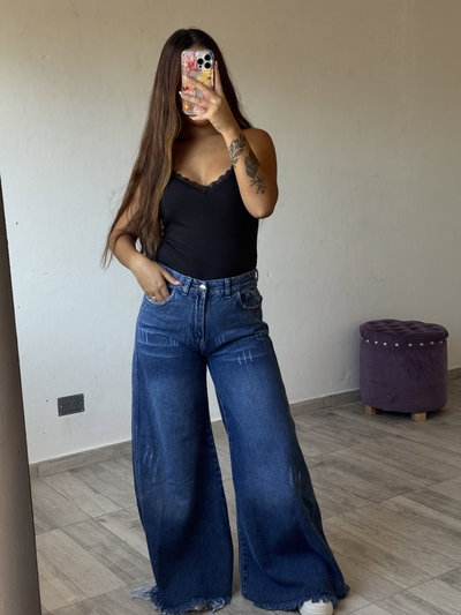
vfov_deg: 39.6
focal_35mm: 48
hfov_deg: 30.3
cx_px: 230
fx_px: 852
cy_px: 308
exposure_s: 1/121
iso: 64
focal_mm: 6.76
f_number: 1.78
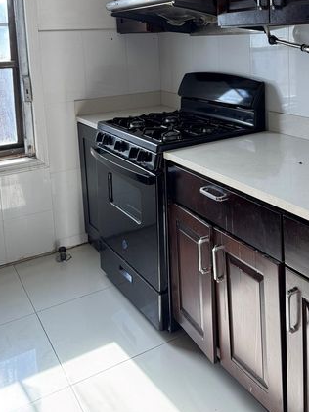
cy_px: 92
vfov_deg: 46.8
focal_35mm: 38
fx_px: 452
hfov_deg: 37.1
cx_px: 217
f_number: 1.78
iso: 64
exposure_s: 1/218
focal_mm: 6.76
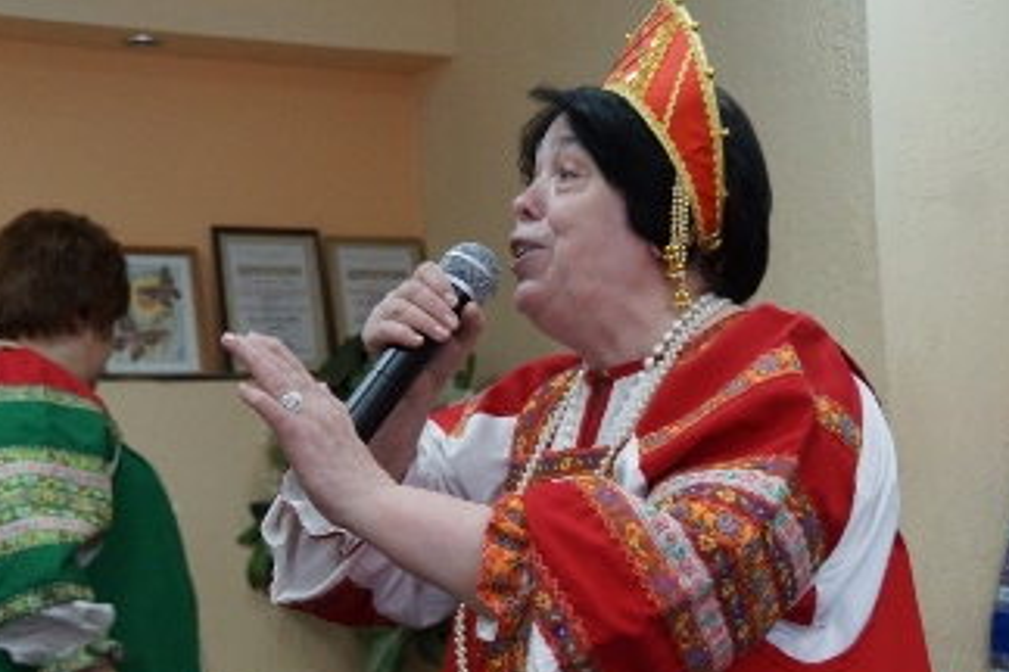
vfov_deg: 16.4
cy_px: 387
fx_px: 2326
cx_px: 526
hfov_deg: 24.5
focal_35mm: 83
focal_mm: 40
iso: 2000
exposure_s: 1/160
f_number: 4.5
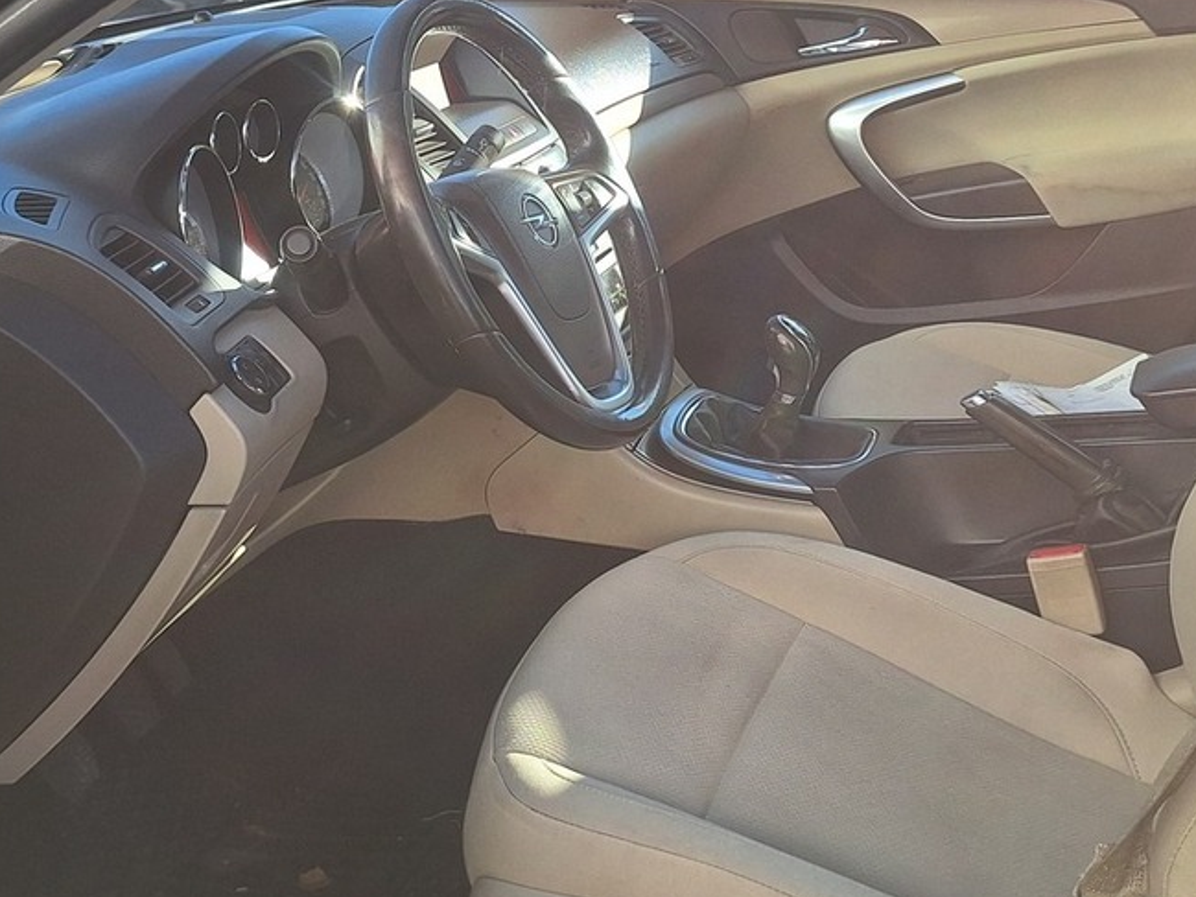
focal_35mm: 51
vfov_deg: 28.5
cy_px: 355
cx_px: 573
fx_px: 1762
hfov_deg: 37.5
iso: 40
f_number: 1.8
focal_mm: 5.54
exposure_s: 1/778
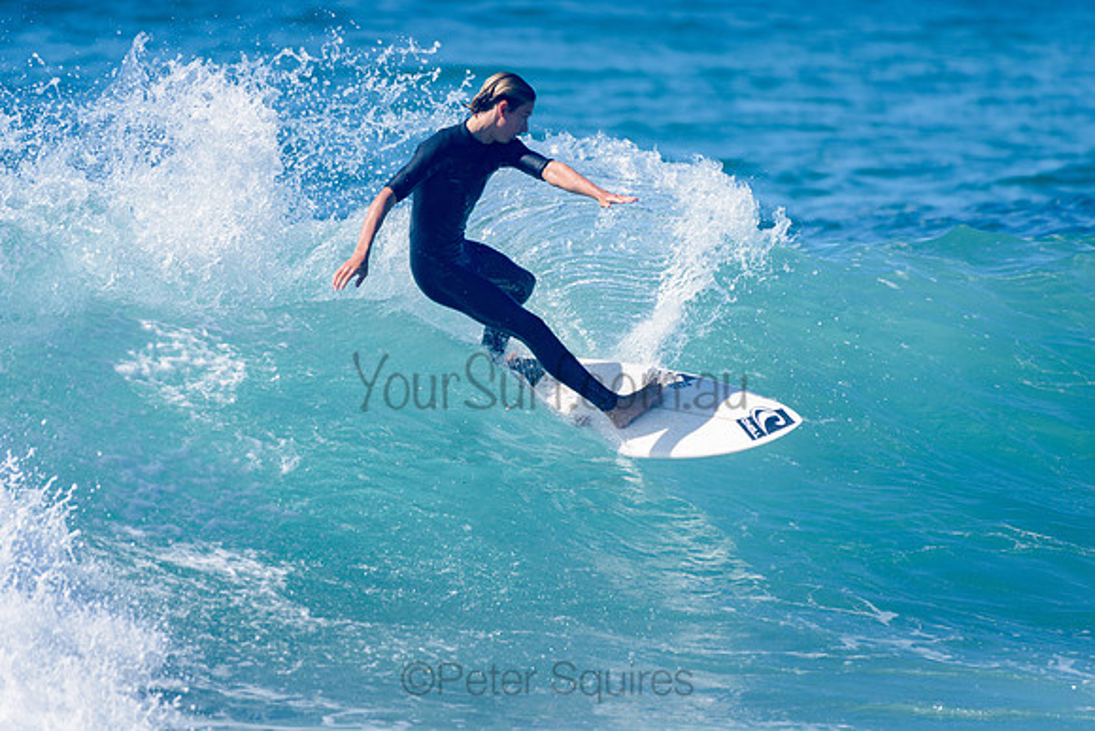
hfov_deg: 3.4
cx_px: 484
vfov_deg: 2.2
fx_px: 18643
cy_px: 306
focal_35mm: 613
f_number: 5.6
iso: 220
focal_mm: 500
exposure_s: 1/2000
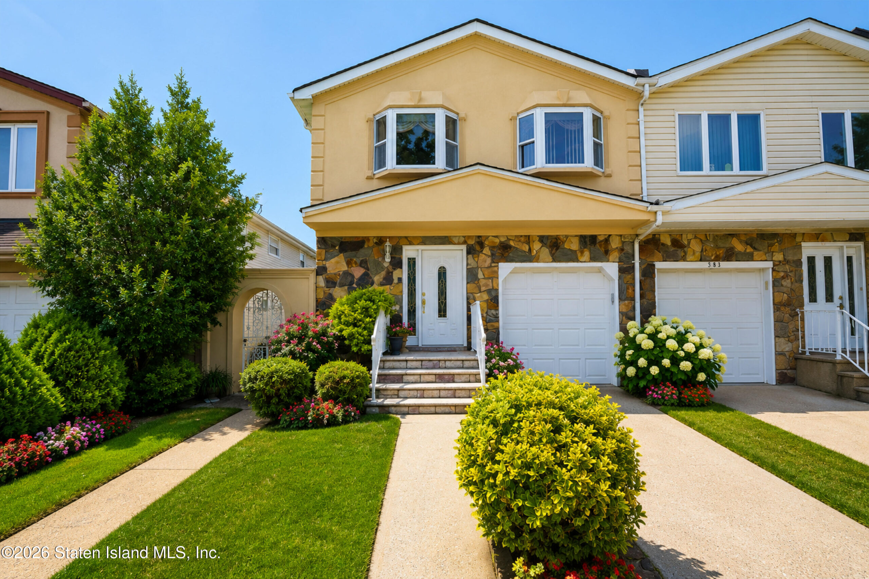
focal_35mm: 16
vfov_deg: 73.8
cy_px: 290
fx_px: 386
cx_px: 434
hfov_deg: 96.7
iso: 100
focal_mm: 16
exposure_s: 1/100
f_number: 8
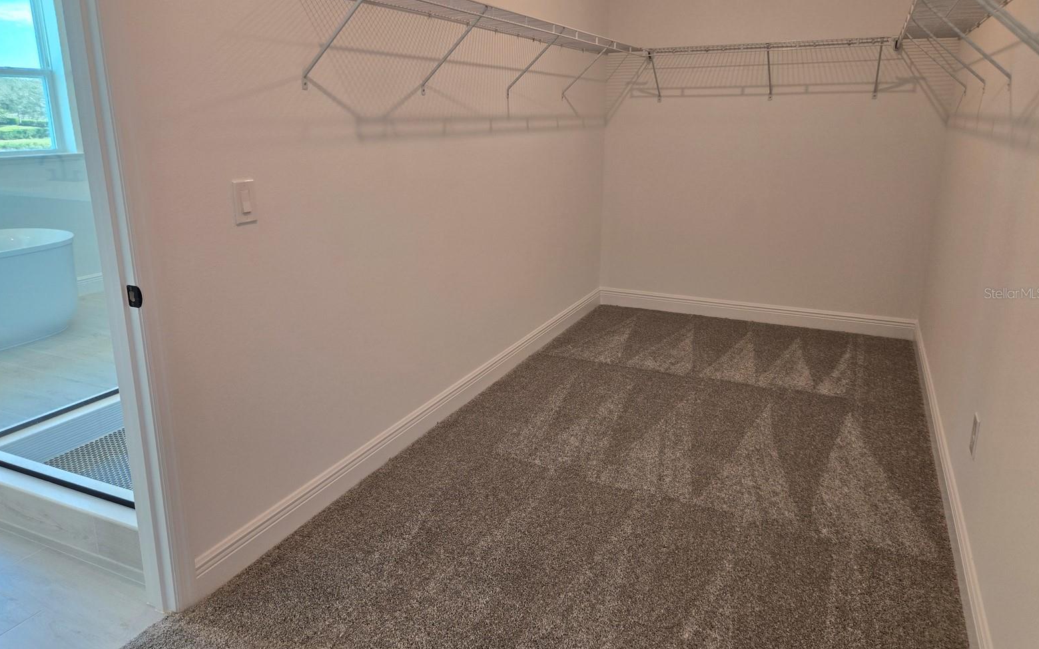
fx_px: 708
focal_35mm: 25
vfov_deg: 49.2
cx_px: 514
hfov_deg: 72.5
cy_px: 293
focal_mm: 5.4
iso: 100
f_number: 1.8
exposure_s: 1/120
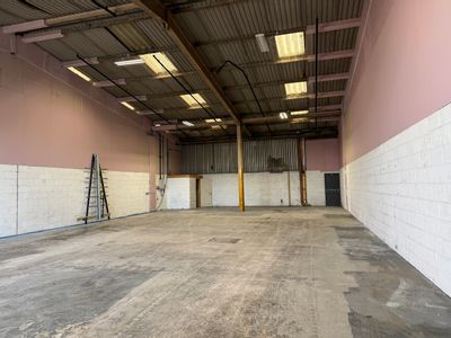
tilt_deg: +3.3
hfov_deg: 71.6
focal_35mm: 24
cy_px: 169
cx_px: 226
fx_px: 313
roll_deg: +1.4
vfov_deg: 56.8
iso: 100
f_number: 1.78
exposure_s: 1/143
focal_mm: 6.76
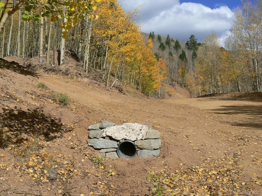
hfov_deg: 51.4
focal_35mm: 36
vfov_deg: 39.7
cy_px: 98
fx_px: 272
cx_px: 131
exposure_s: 1/400
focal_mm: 6
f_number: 8
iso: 80
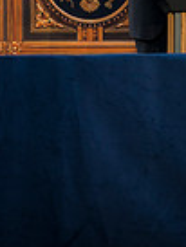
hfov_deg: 4.0
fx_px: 2682
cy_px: -108
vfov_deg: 5.2
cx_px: 163
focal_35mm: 375
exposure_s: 1/320
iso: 450
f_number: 2.8
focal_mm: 119
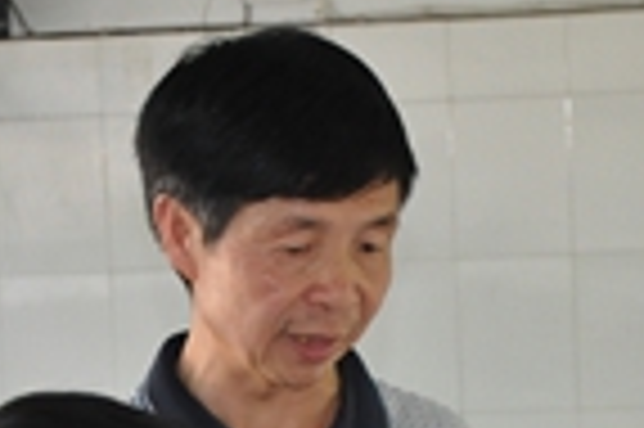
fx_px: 3931
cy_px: 613
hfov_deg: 9.4
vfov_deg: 6.2
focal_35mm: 220
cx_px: 315
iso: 1600
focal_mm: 42
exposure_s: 1/125
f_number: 4.8
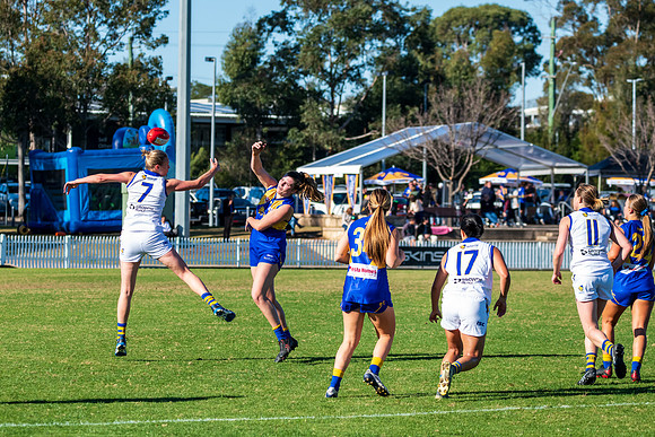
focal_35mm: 180
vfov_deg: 7.7
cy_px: 209
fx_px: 3268
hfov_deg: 11.4
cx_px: 264
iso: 800
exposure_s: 1/2000
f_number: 7.1
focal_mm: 150
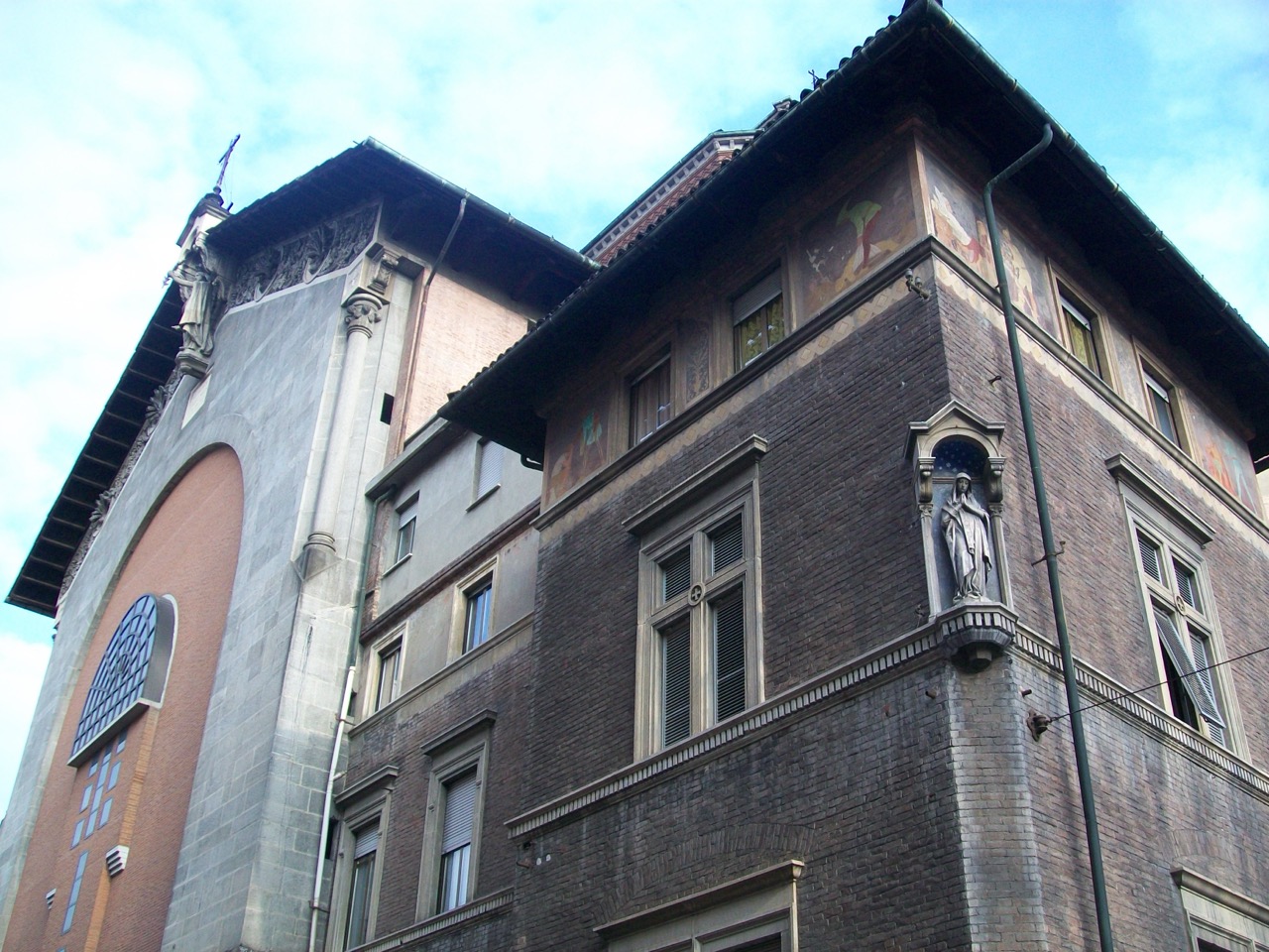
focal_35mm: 36
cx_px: 634
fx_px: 1320
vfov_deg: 39.7
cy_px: 476
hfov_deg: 51.4
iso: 64
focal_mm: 6
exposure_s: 1/250
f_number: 2.7
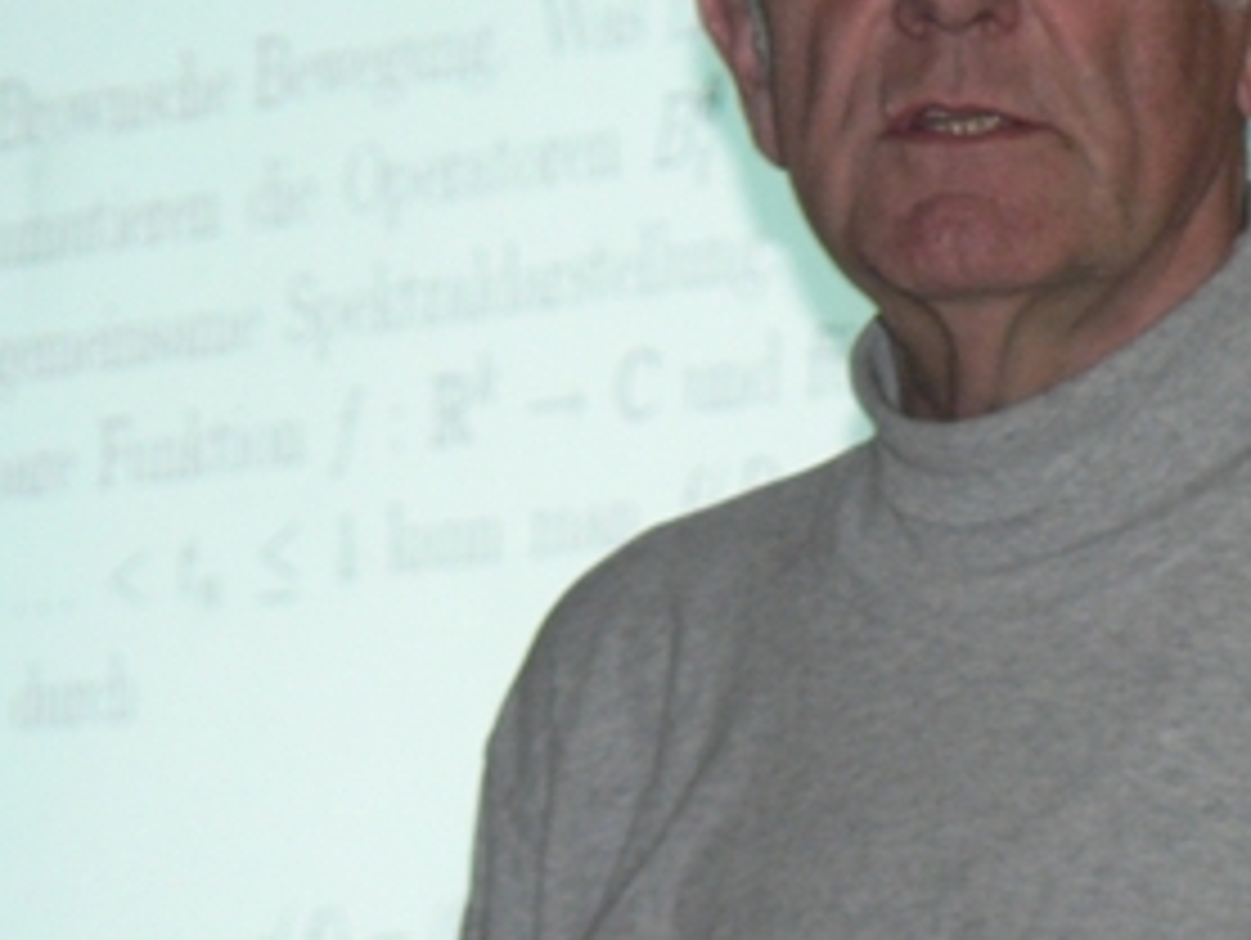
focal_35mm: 320
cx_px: 981
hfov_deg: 6.2
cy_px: 236
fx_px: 11575
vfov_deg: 4.7
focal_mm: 29.7
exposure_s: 1/60
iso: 300
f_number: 3.3
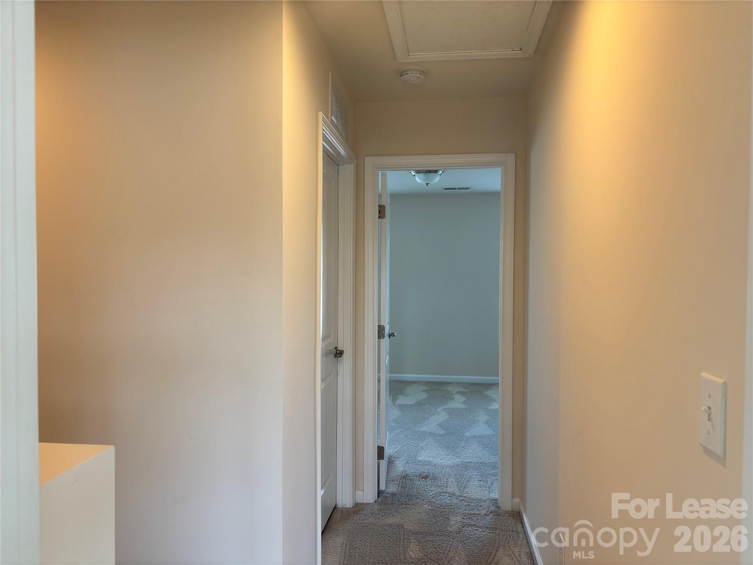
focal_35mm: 26
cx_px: 376
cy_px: 282
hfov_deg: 67.3
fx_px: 566
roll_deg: -0.4
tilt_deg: -2.2
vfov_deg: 53.1
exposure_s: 1/60
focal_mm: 5.96
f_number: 1.6
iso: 80
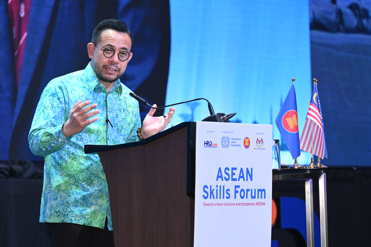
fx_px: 2061
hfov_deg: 10.3
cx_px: 186
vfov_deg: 6.9
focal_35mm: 200
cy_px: 124
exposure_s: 1/200
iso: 2000
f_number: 4
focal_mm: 200
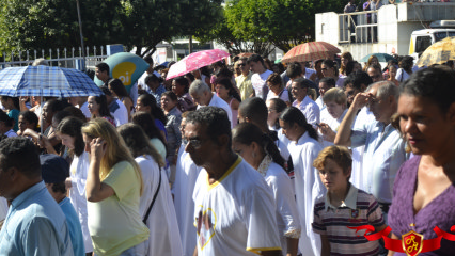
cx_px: 230
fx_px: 845
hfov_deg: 30.1
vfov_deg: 17.3
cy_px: 119
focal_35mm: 70
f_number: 8
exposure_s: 1/250
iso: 100
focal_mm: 38
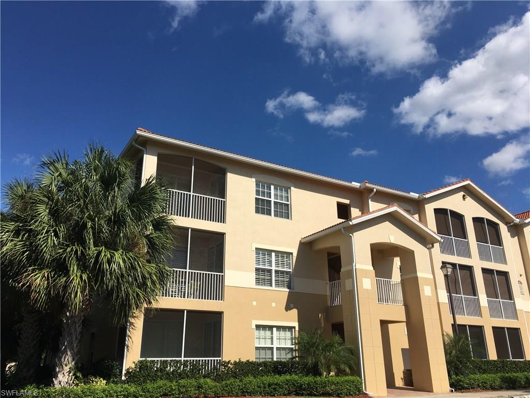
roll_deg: +0.7
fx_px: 444
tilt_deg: +20.1
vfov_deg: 48.2
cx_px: 265
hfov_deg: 61.7
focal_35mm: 29
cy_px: 199
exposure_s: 1/3077
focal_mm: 4.15
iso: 25
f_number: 2.2
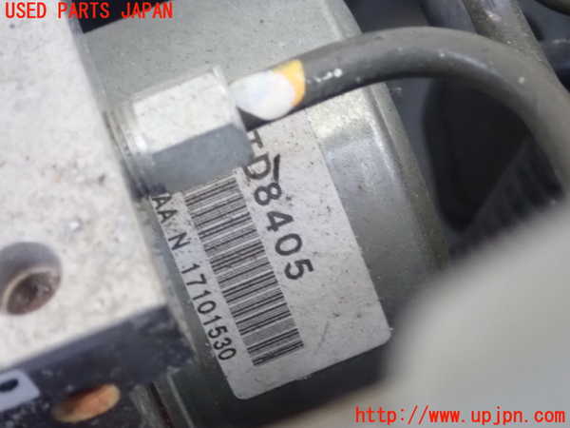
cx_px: 285
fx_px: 1647
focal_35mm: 100
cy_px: 214
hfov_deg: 19.6
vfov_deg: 14.8
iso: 1600
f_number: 4.9
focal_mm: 18
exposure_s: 1/20
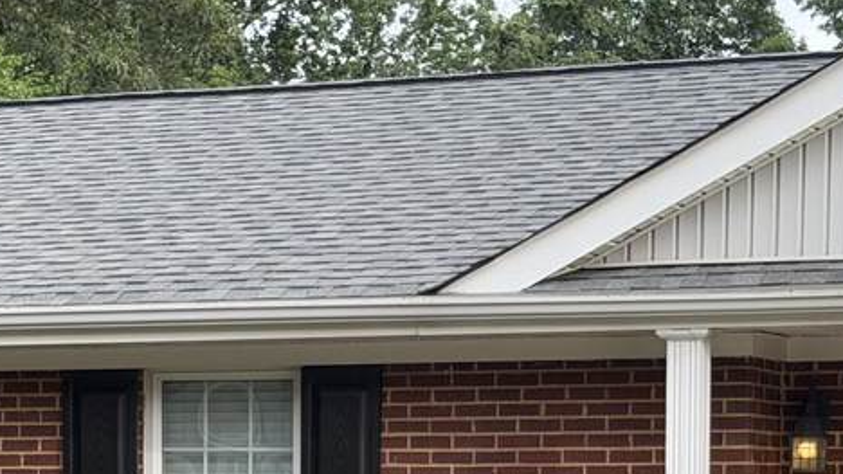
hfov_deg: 15.0
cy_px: 716
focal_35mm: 143
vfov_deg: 8.3
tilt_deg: -3.8
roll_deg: +0.2
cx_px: 204
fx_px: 3196
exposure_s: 1/405
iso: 64
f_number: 1.78
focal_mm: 6.76
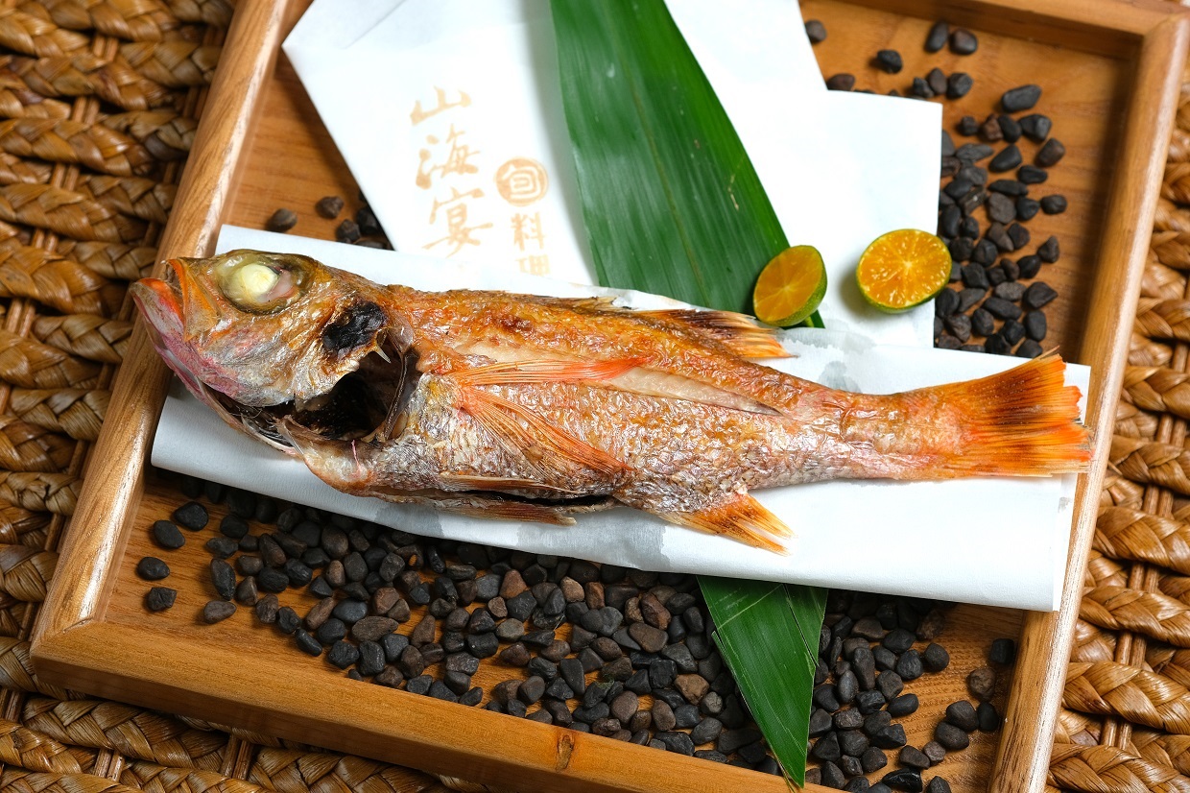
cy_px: 396
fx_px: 2974
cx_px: 595
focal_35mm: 90
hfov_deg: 22.6
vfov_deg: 15.2
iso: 160
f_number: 5.6
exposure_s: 1/125
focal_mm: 60
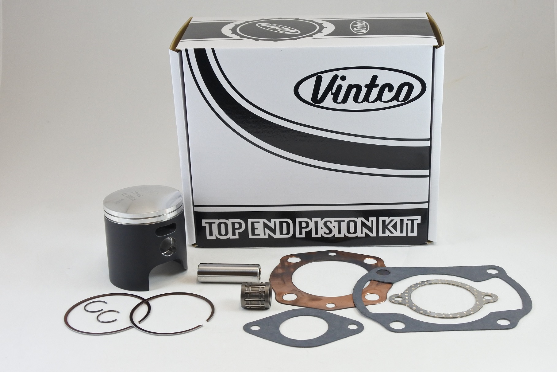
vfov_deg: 27.5
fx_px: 758
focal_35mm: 49
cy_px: 186
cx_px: 278
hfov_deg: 40.3
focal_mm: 18.4
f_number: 4.5
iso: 500
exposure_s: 1/125
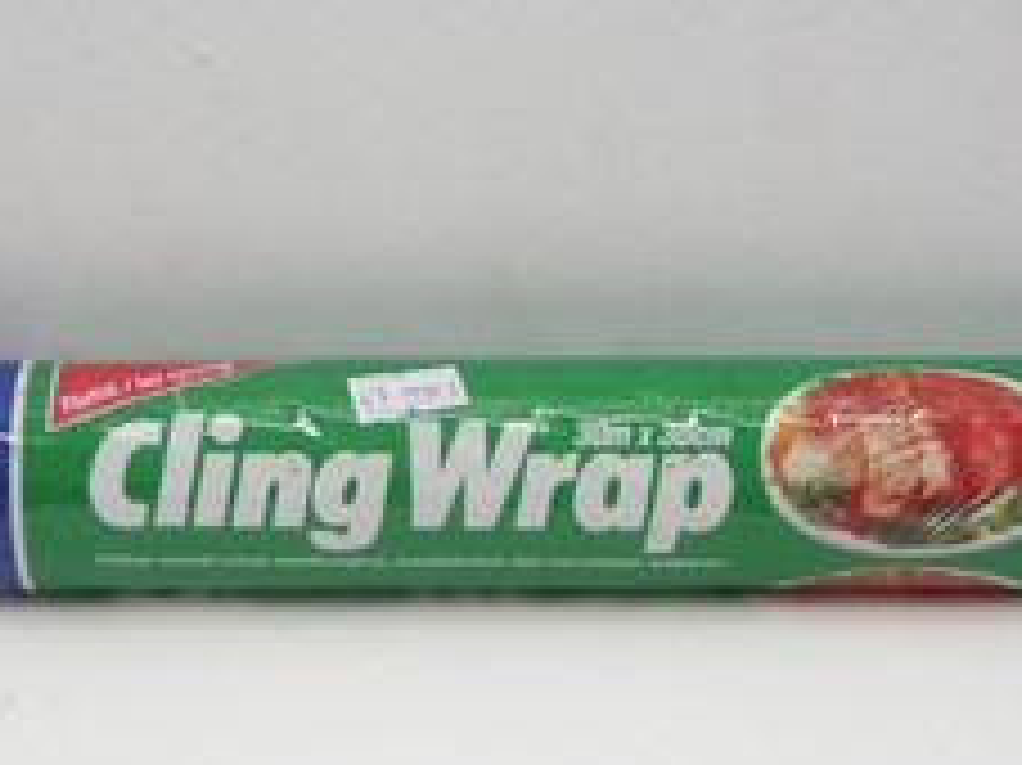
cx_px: 383
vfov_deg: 16.4
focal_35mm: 90
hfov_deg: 21.7
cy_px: 495
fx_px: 2656
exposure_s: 1/25
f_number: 4
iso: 200
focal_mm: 9.13
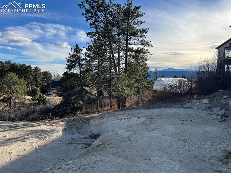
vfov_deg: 53.0
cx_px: 116
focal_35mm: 26
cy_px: 86
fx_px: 173
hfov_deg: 67.3
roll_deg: -1.5
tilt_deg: -4.0
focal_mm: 5.1
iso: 50
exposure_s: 1/2410
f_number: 1.6
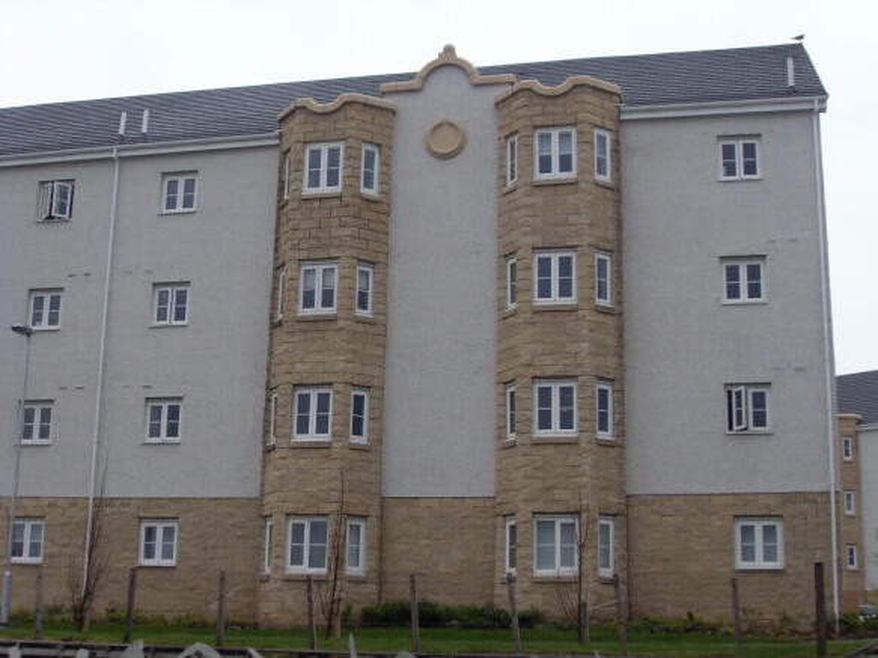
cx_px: 439
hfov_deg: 36.2
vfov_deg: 27.5
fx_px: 1344
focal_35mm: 53
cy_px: 329
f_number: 8.4
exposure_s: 1/90
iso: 80
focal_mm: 8.4
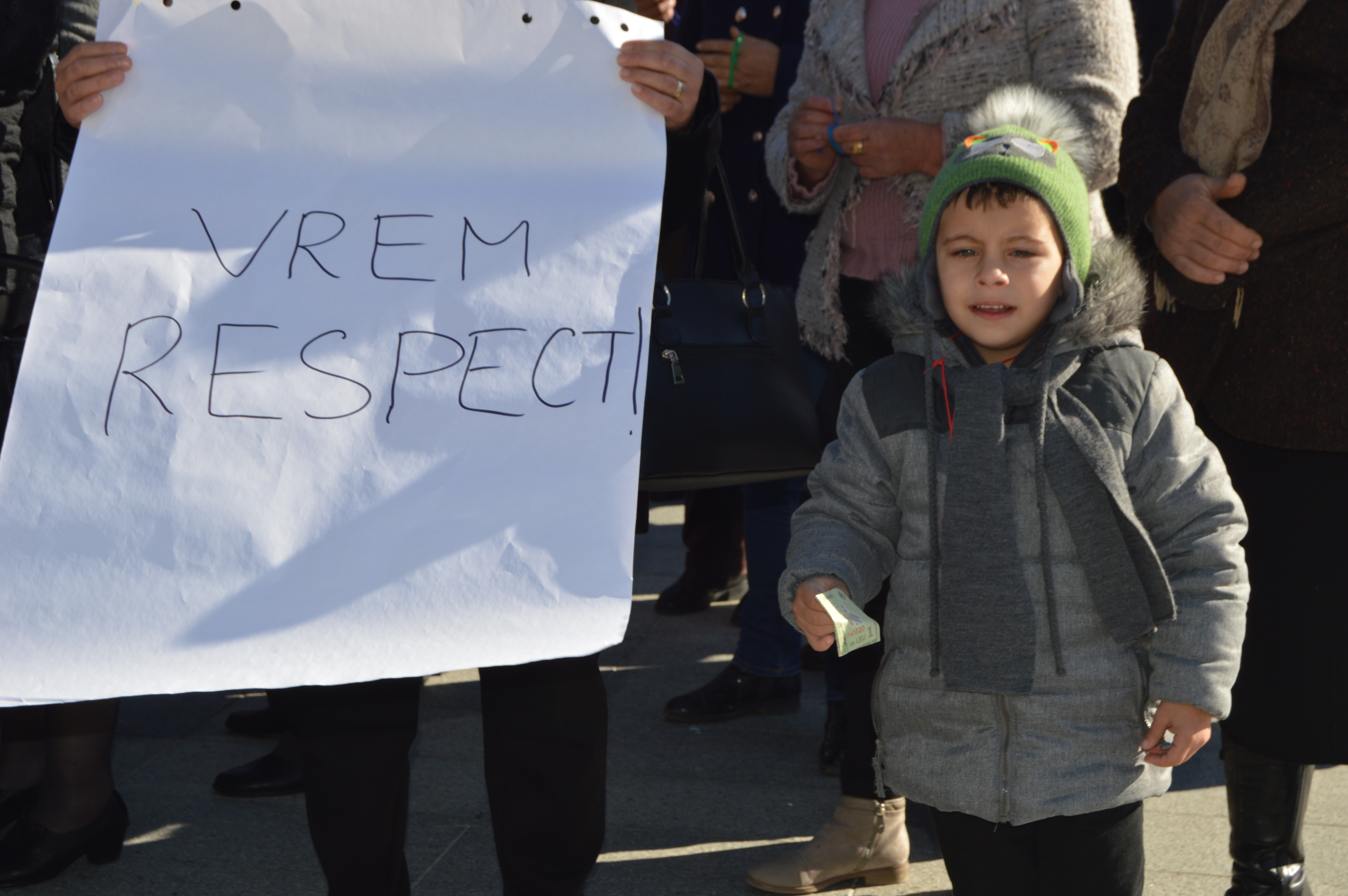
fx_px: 2357
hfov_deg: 31.9
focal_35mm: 63
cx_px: 674
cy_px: 448
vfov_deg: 21.5
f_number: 8
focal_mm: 42
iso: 100
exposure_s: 1/200
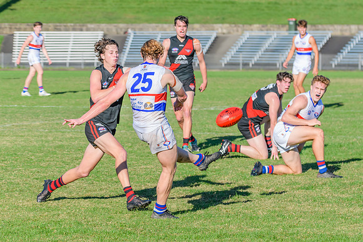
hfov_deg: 9.6
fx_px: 2172
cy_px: 139
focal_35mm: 215
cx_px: 212
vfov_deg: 6.4
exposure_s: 1/2000
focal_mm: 150
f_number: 8
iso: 800
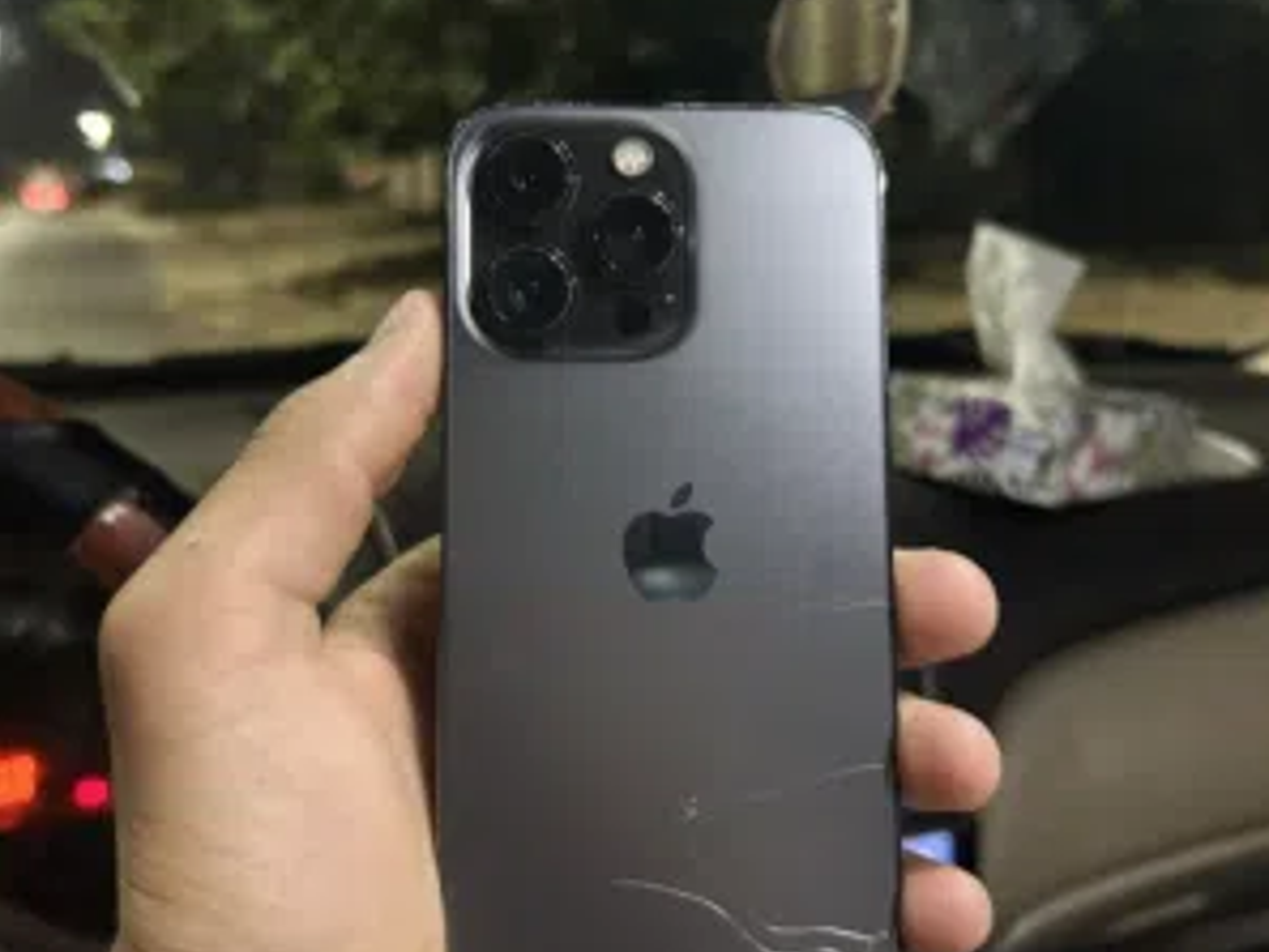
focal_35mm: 35
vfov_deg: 40.6
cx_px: 637
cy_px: 397
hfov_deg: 52.6
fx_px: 1284
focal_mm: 5.7
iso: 320
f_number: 1.5
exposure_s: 1/60
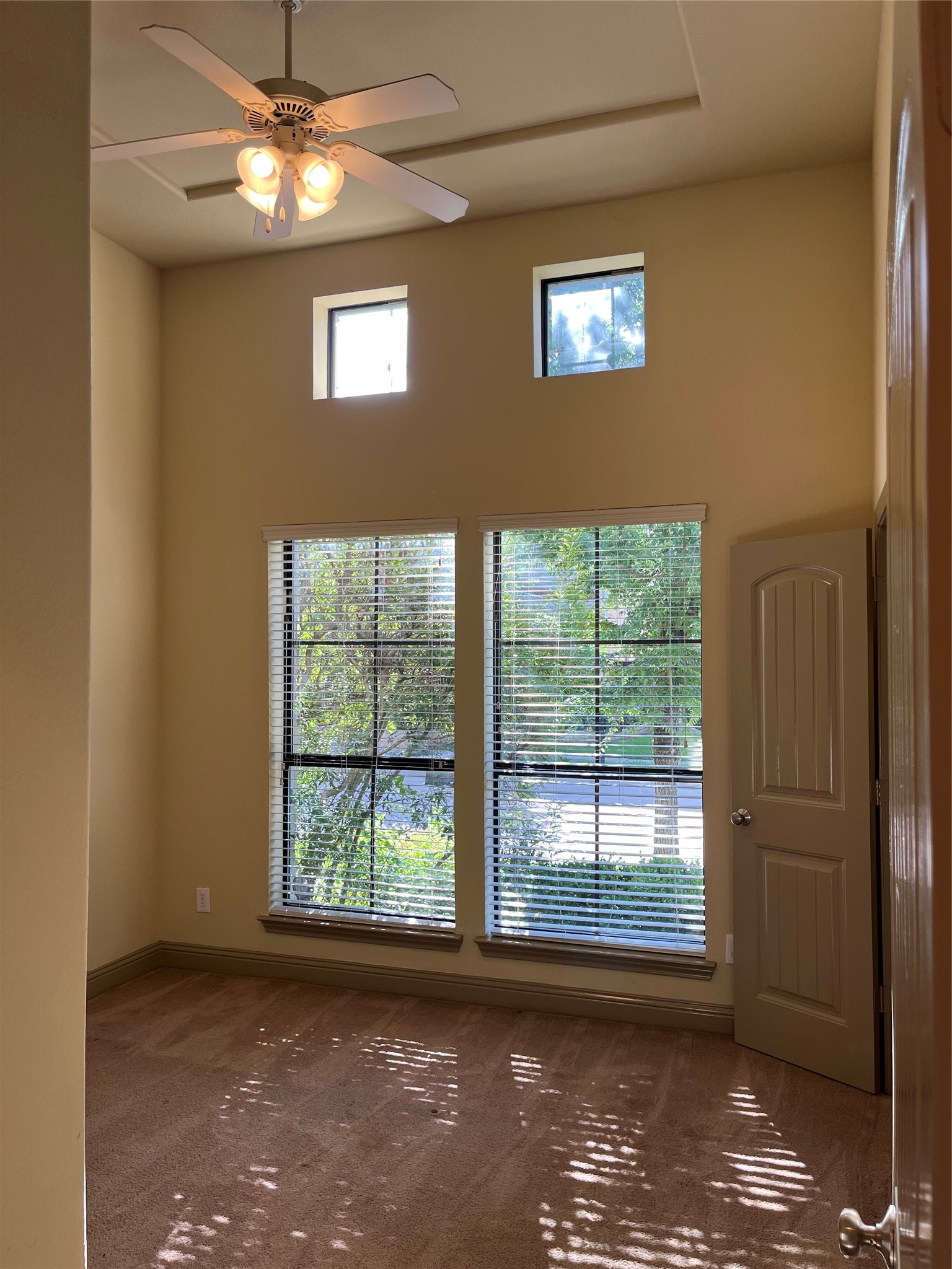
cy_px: 634
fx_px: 953
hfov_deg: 53.1
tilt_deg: +1.7
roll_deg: +0.6
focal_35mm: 26
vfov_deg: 67.3
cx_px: 476
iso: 40
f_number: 1.6
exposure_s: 1/120
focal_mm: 5.1
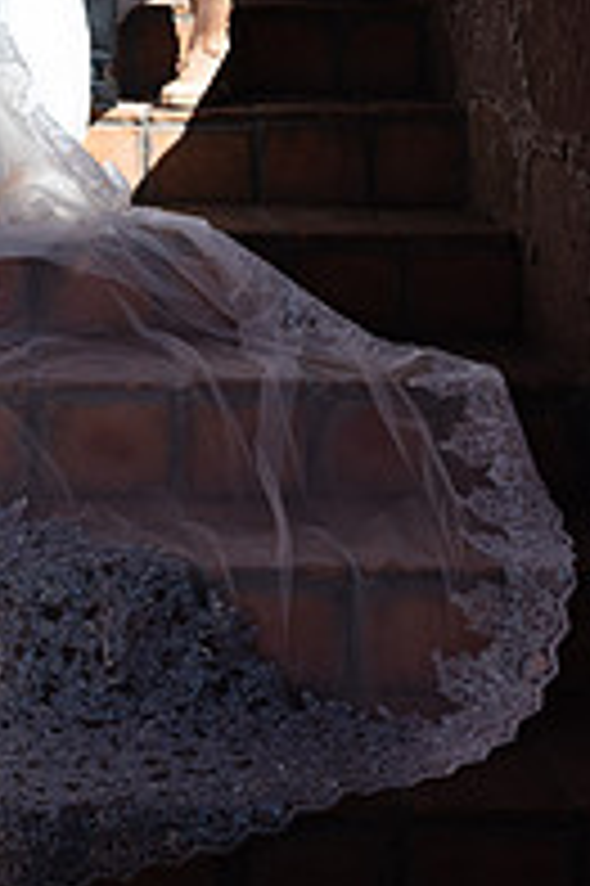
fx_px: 1970
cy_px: -54
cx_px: -27
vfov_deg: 24.0
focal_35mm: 80
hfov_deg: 16.6
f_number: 5
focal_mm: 35
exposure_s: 1/1600
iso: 125
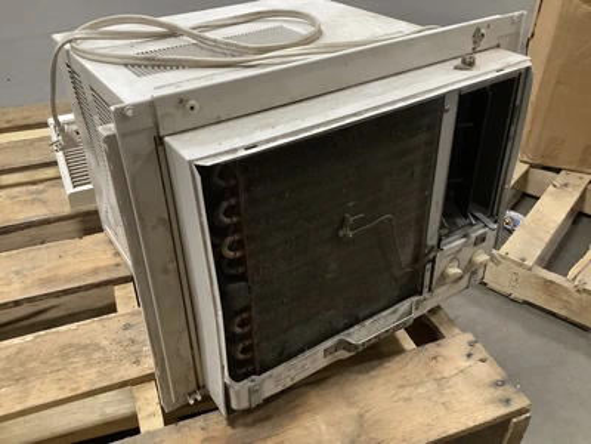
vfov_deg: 45.4
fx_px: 529
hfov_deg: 58.4
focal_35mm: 31
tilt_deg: -36.5
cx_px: 296
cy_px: 222
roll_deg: -0.5
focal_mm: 3.3
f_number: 2.4
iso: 400
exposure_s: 1/25
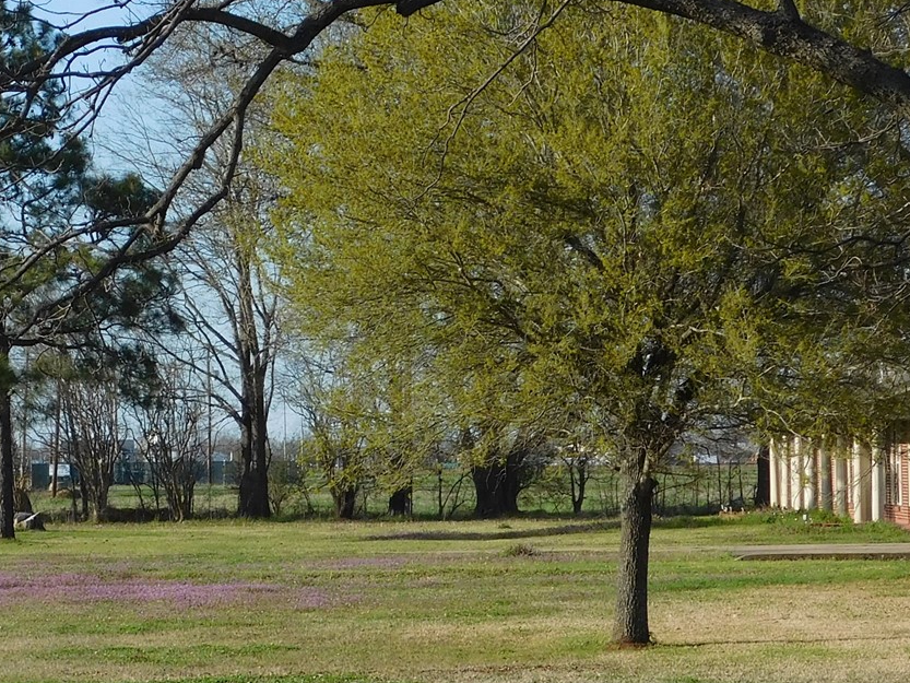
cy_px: 413
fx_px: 3812
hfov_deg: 13.5
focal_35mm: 145
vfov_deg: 10.2
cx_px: 184
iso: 125
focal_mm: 10.4
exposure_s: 1/800
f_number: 4
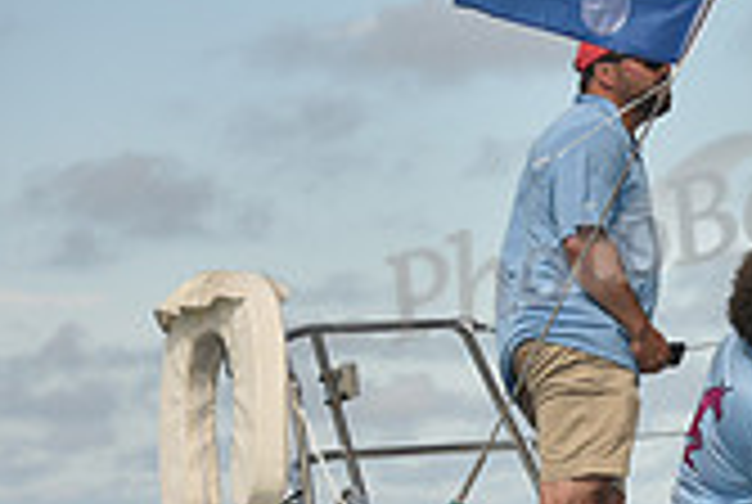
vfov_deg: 4.6
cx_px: 1256
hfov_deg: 6.8
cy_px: 812
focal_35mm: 298
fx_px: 6236
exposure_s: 1/1000
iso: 320
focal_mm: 86
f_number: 6.3
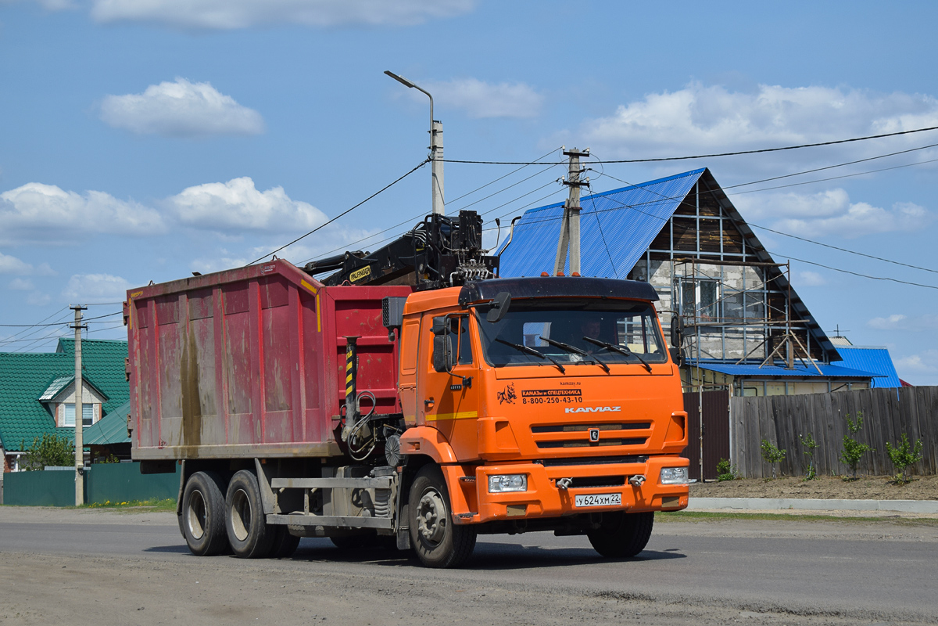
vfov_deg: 18.9
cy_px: 313
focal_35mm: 72
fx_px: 1876
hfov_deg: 28.1
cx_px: 469
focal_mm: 48
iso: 100
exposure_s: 1/800
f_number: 6.3
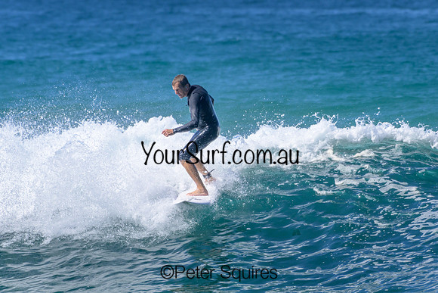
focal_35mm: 600
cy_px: 146
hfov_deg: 3.4
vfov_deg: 2.3
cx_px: 219
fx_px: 7301
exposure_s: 1/2000
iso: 720
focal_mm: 600
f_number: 11
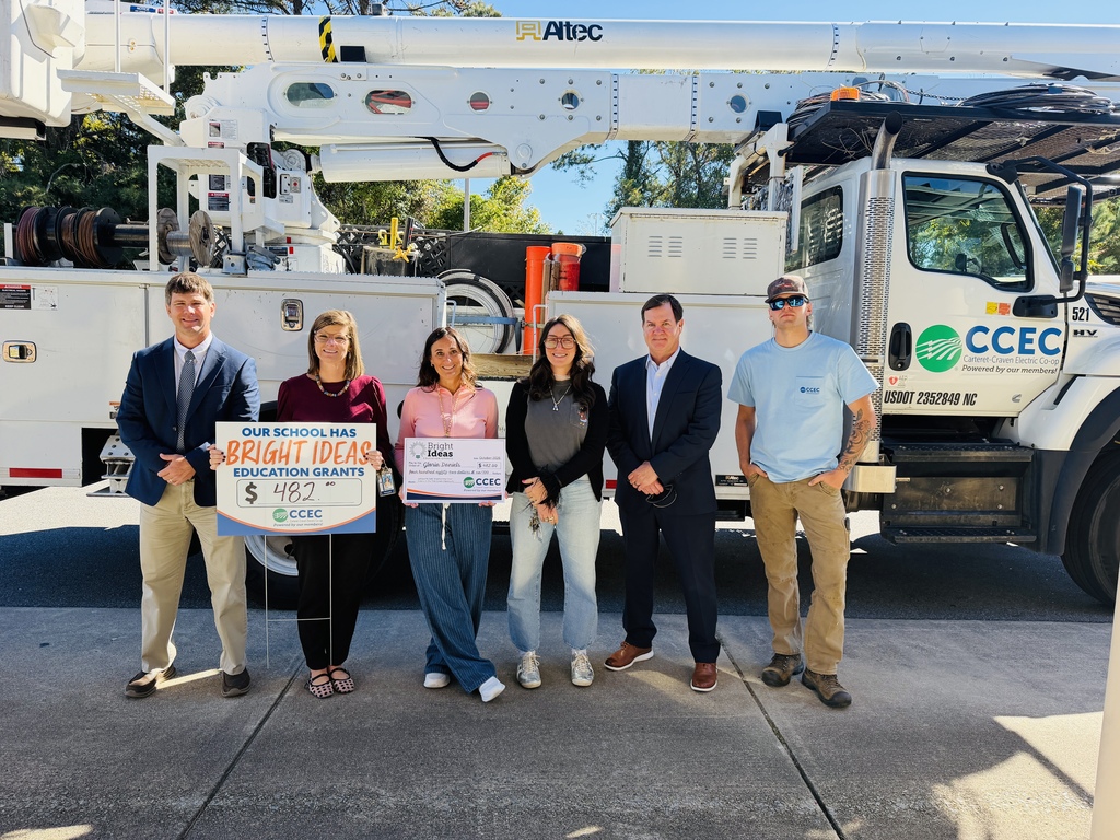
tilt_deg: -6.9
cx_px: 560
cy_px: 420
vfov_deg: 56.8
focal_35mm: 24
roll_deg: -1.6
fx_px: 777
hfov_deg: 71.6
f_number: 1.78
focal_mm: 6.76
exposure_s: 1/1314
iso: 100
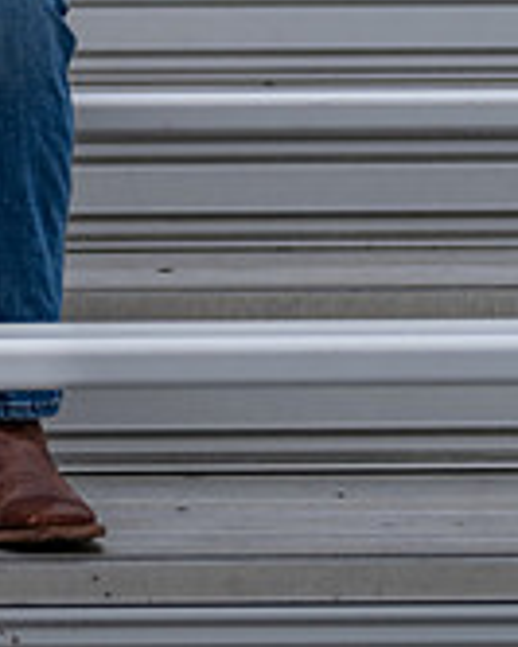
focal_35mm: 182
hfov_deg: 8.2
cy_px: -174
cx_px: -419
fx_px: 3485
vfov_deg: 10.4
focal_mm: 50
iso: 250
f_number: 1.8
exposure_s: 1/320
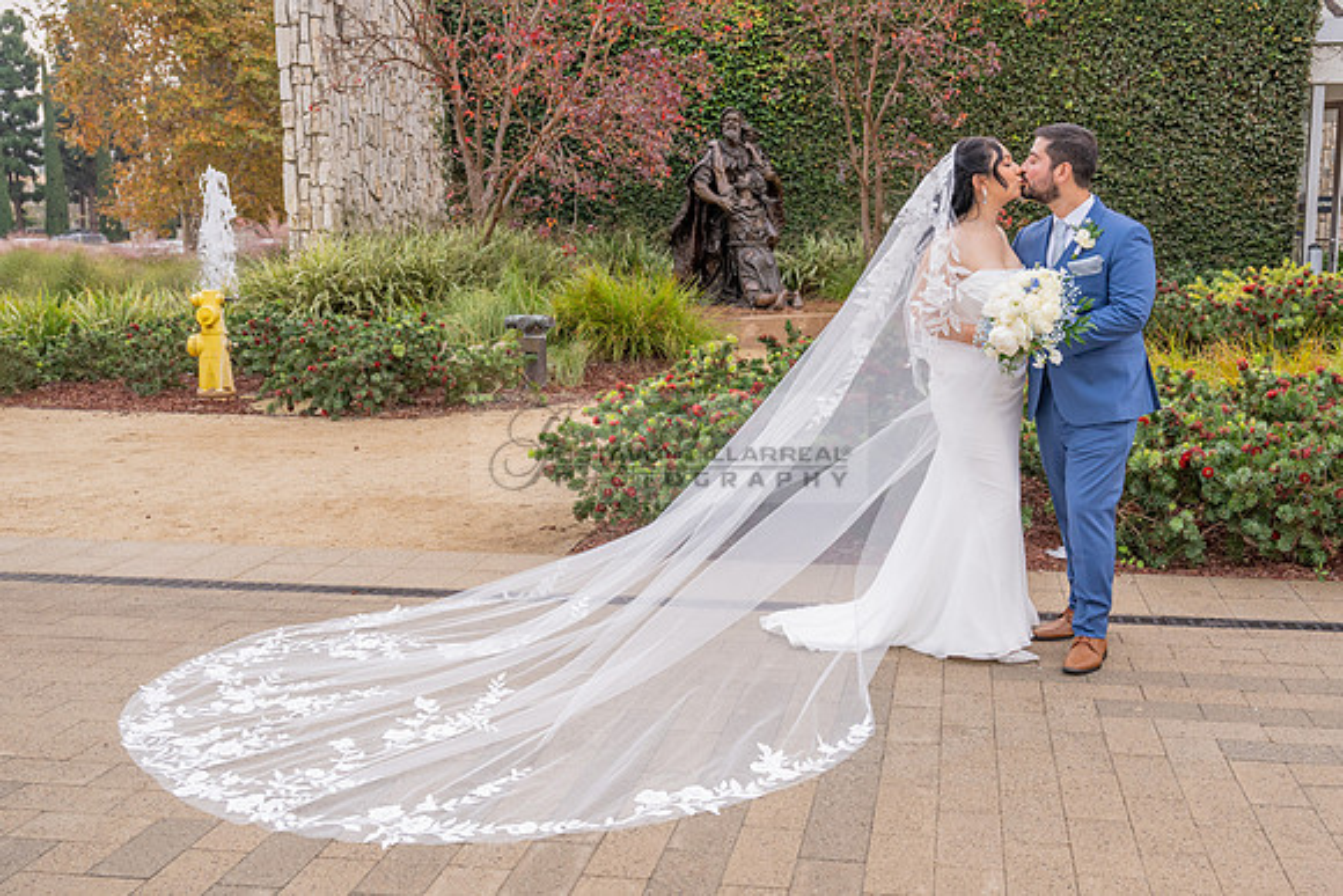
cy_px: 463
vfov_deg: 35.9
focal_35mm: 37
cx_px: 778
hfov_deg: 51.6
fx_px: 1381
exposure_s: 1/160
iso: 500
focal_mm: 28
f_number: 4
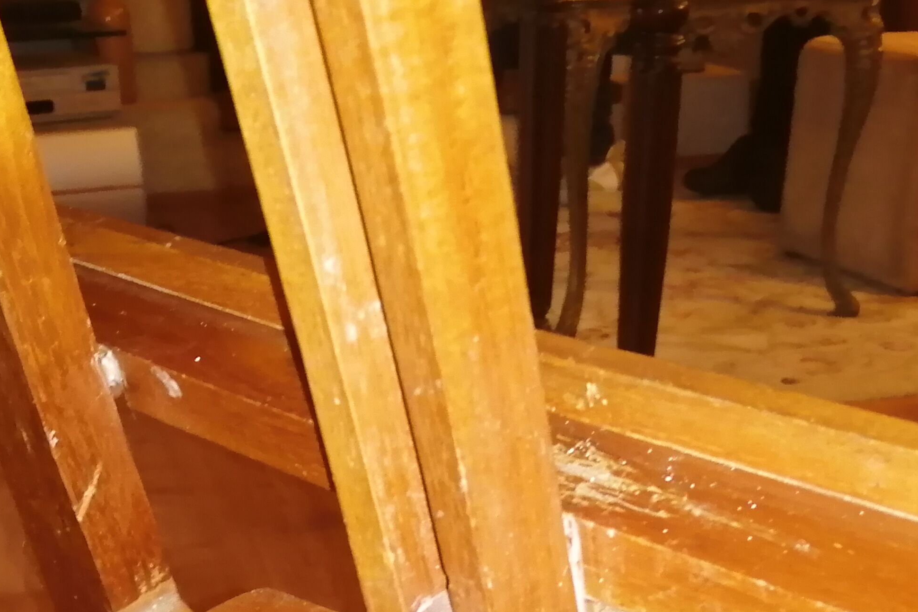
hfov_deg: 34.5
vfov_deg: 22.0
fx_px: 1479
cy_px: 693
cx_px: 411
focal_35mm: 58
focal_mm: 3.6
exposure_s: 1/33.3
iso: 250
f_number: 1.8
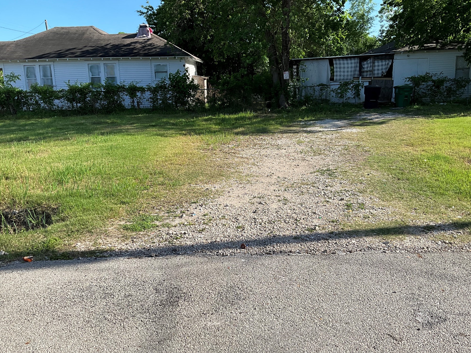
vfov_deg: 46.8
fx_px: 408
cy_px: 180
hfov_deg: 60.0
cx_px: 235
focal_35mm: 30
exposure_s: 1/1377
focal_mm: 3
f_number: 1.8
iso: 25
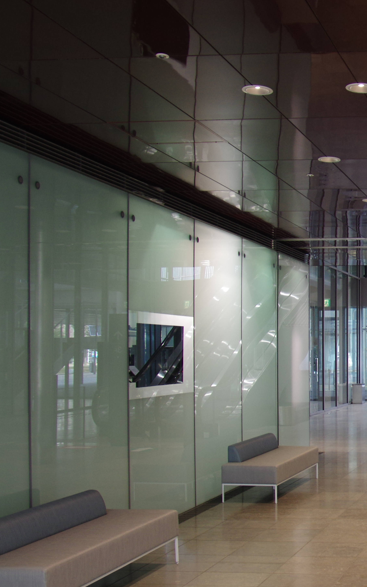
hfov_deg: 22.0
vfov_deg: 39.4
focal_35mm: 51
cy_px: 355
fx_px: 816
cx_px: 511
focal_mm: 16
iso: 400
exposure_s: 1/30
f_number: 5
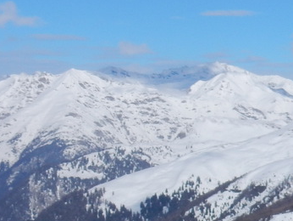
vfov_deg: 9.0
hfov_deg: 11.8
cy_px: 383
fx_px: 1347
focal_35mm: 159
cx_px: 465
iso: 125
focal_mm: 7.6
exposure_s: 1/2000
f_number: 5.3
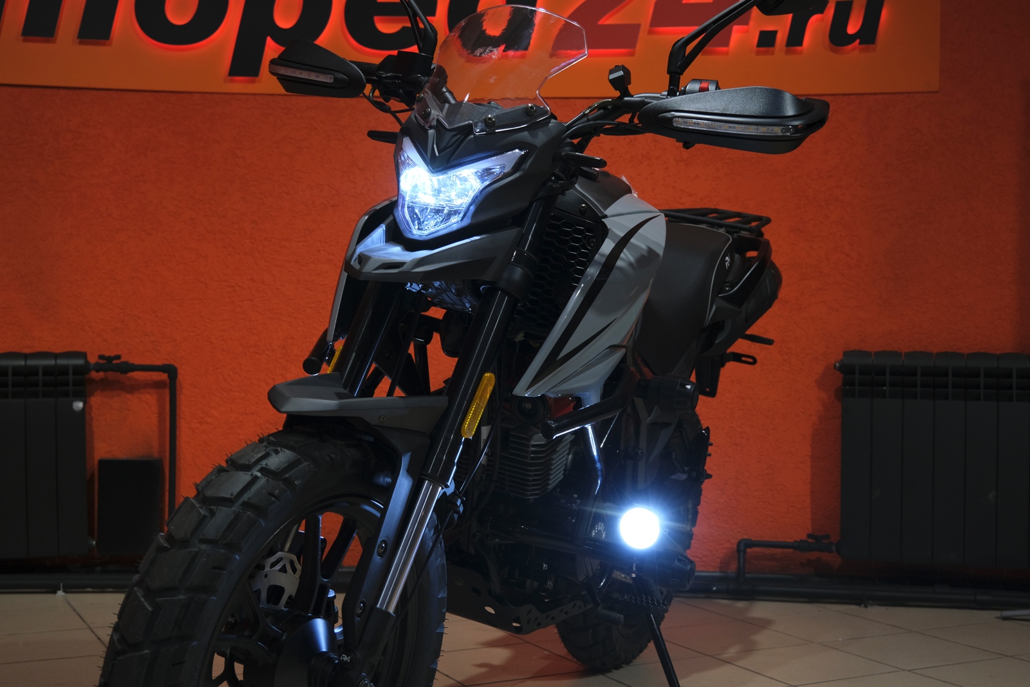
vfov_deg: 29.2
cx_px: 515
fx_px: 1316
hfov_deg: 42.7
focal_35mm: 46
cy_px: 344
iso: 500
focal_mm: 30.8
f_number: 4
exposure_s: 1/100
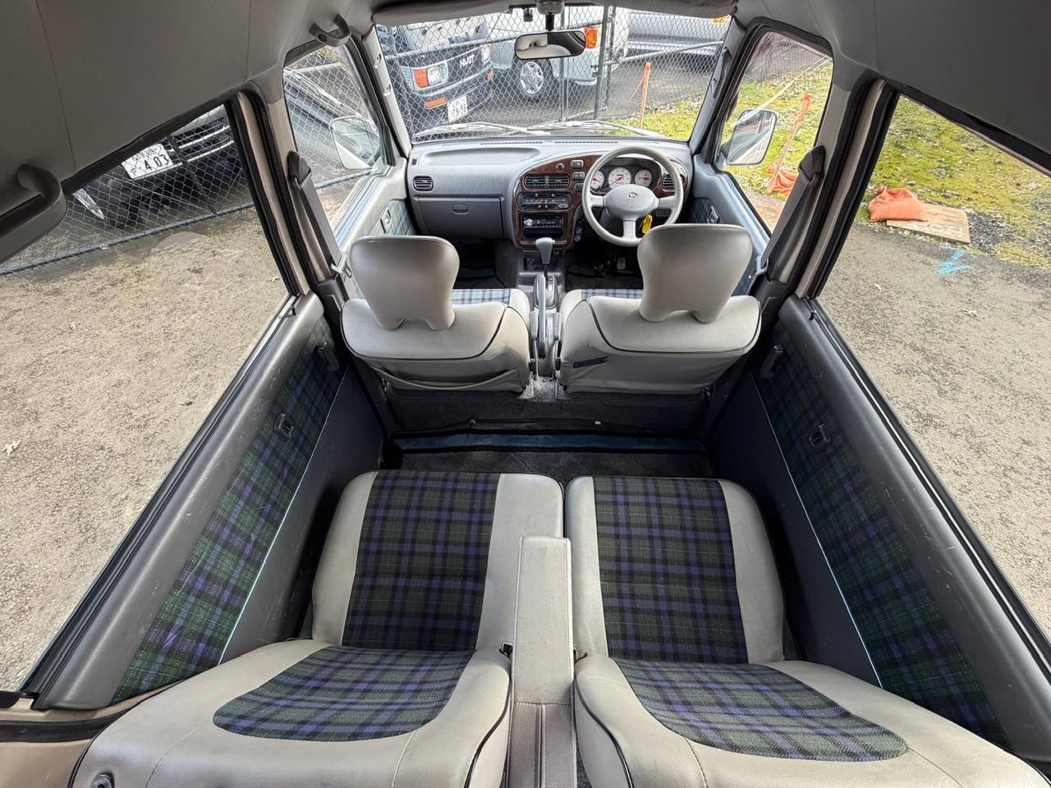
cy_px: 394
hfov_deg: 102.1
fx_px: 425
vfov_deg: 85.7
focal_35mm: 14
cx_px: 526
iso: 200
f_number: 2.2
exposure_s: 1/121
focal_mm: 2.22
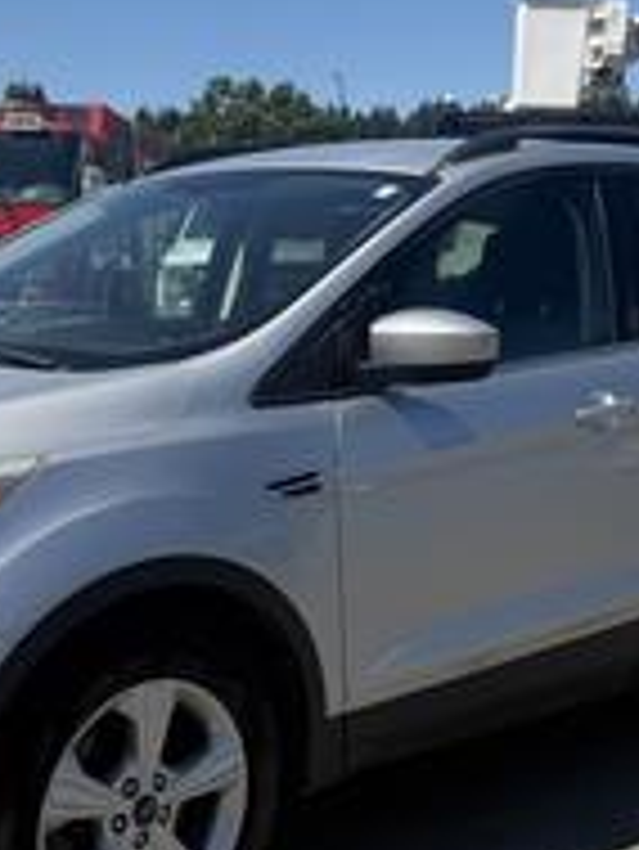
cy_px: 396
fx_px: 1500
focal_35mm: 61
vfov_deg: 31.7
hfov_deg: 23.9
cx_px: 216
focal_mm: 6.76
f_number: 1.78
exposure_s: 1/4975
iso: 80
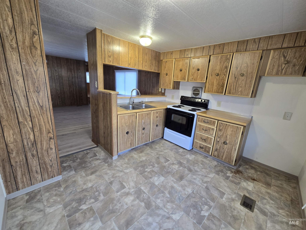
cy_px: 115
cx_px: 153
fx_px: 115
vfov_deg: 89.9
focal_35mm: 13
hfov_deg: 106.2
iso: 160
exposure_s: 1/60
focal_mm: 2.2
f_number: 2.2
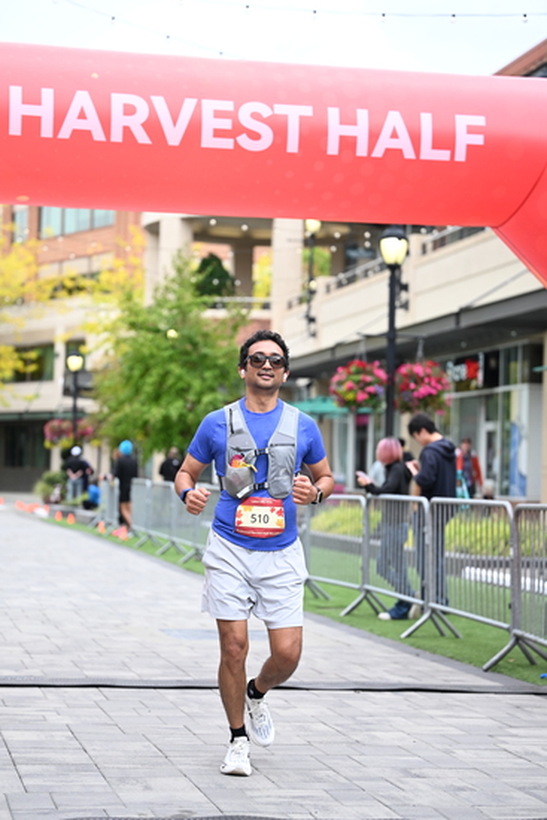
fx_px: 1776
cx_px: 274
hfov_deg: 17.5
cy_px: 410
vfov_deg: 26.0
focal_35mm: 78
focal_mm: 78
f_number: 2.8
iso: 640
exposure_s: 1/1600
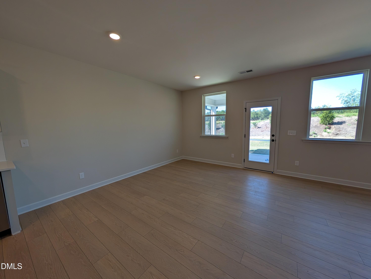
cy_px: 140
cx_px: 186
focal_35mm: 12
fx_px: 129
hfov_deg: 110.5
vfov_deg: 94.6
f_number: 1.7
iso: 56
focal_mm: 2.02
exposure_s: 1/239
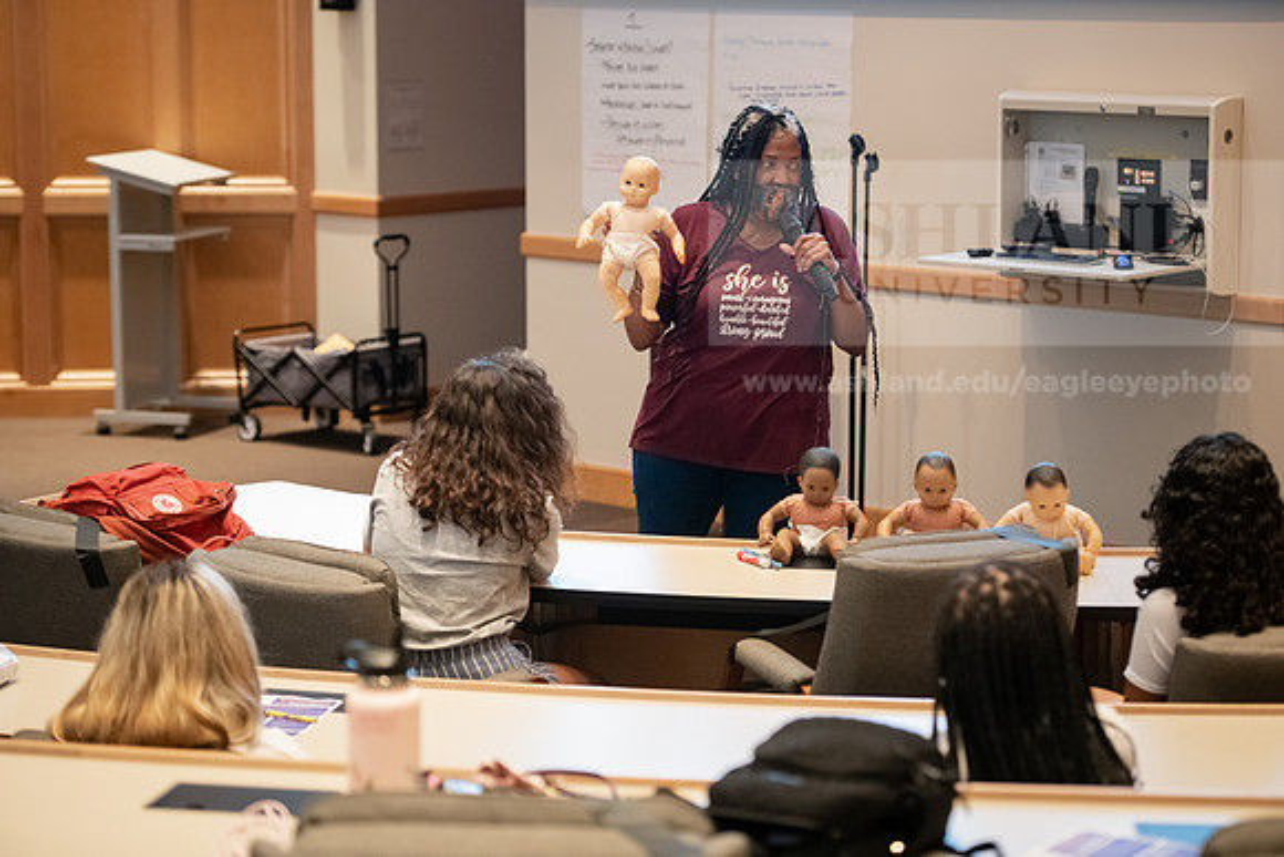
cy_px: 428
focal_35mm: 92
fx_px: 3282
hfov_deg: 22.1
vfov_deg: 14.9
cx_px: 642
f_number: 3.2
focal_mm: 92
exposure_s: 1/125
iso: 4000
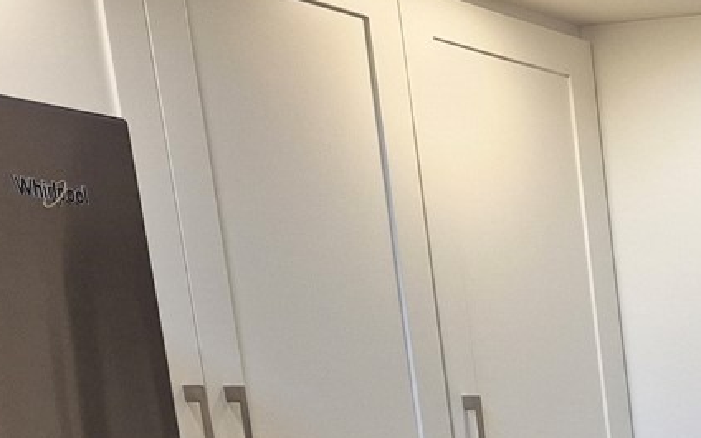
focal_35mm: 92
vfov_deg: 12.0
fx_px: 1758
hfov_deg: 18.1
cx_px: 1245
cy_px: 975
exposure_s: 1/120
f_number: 1.8
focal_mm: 5.4
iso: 160
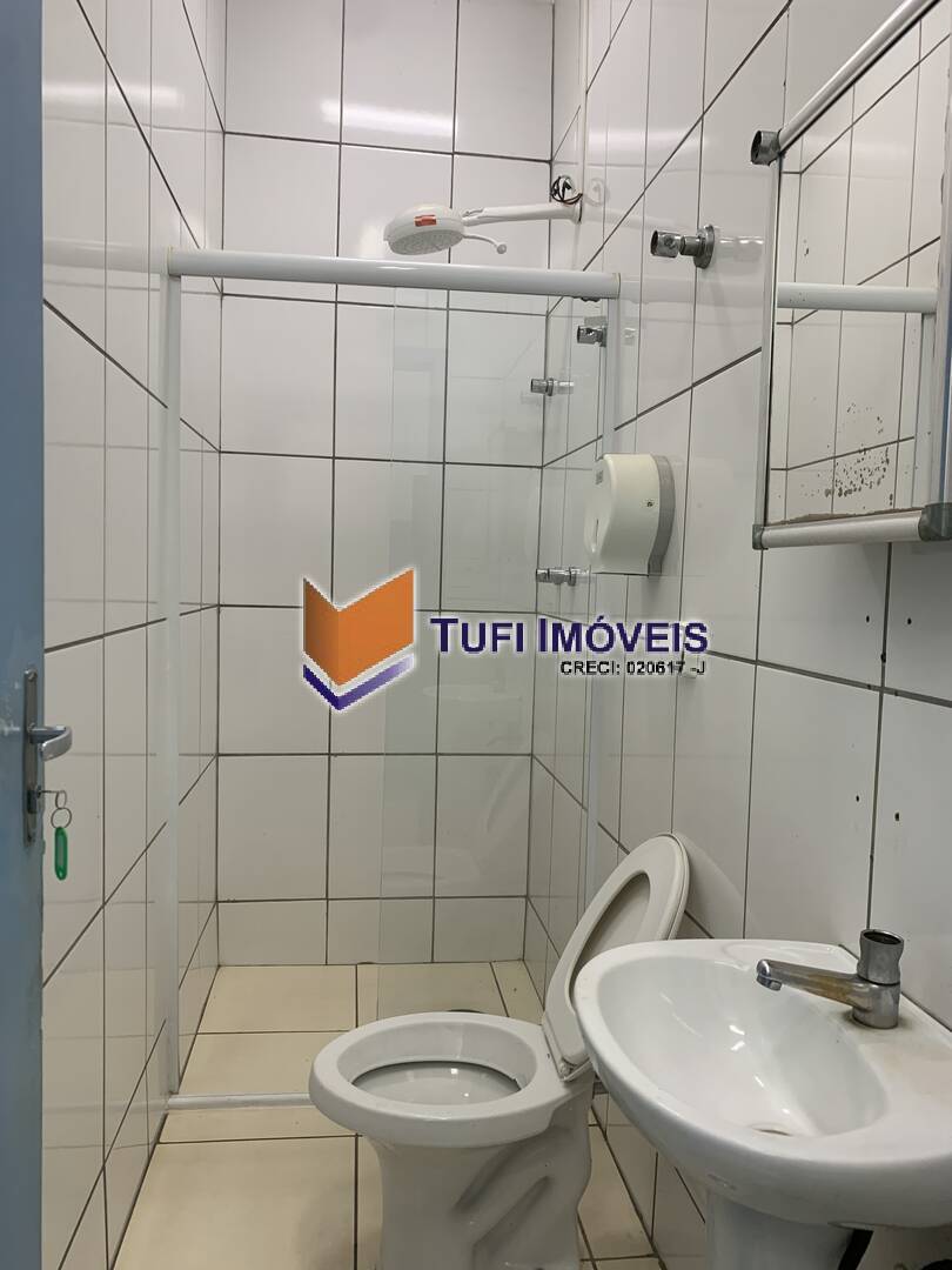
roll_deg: -2.1
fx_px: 953
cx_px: 476
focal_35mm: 26
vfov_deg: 67.3
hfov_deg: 53.1
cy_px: 635
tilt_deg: -3.0
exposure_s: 1/120
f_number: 1.8
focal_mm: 4.25
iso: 100
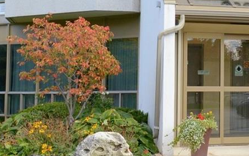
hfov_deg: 23.6
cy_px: 71
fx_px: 556
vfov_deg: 15.9
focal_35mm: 82
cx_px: 275
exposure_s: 1/400
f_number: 10
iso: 1000
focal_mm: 35
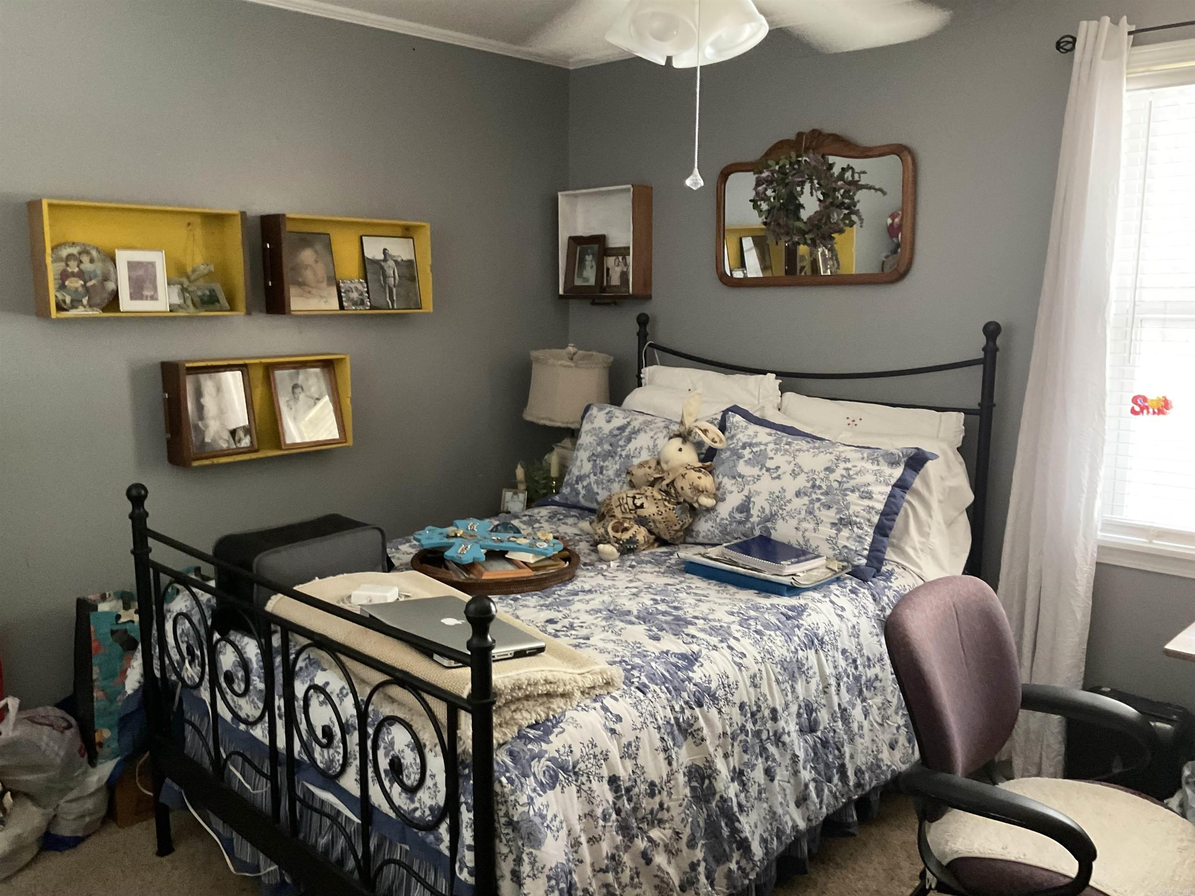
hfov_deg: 61.7
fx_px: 1001
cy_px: 448
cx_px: 598
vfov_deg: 48.2
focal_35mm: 29
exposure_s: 1/30
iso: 400
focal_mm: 3
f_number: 1.8
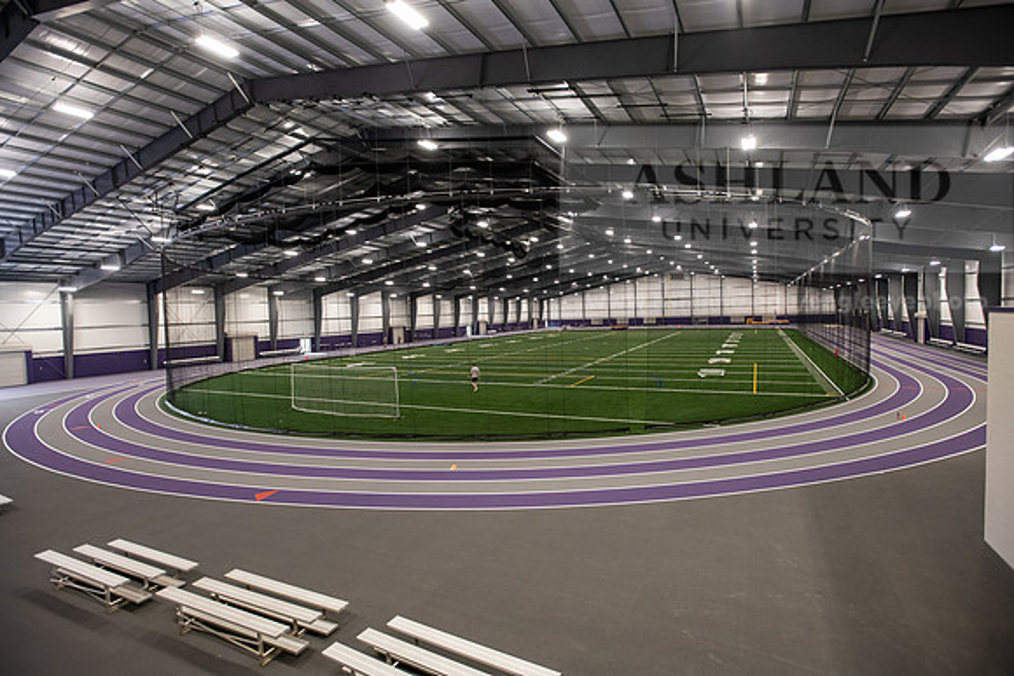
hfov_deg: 86.9
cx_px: 507
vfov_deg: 64.6
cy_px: 338
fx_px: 535
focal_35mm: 19
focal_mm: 19
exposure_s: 1/160
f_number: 4
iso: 1600
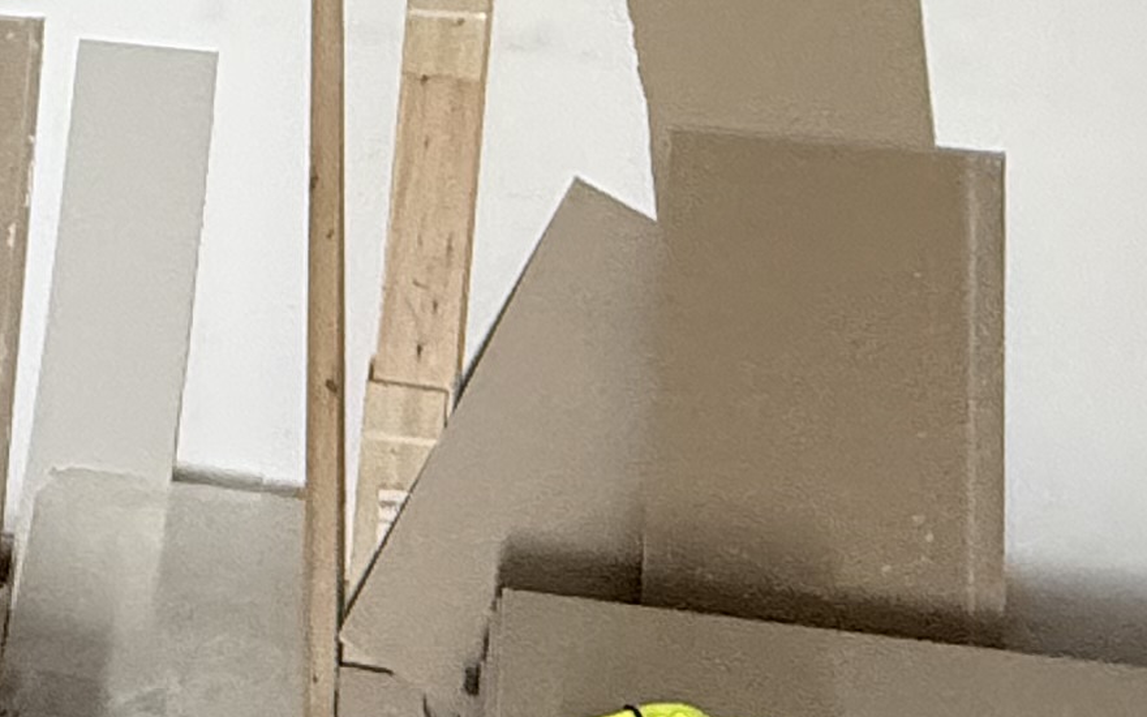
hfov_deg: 29.6
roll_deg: -4.8
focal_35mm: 68
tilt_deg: +3.5
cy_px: -136
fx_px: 2126
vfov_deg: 18.2
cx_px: 250
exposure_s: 1/50
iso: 500
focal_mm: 2.22
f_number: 2.2
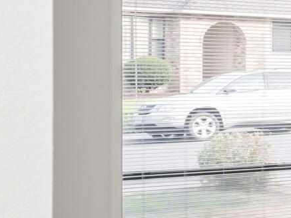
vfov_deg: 11.2
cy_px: 90
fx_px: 1110
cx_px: 943
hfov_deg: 9.9
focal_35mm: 132
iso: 400
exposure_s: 1/2.5
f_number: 8
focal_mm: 20
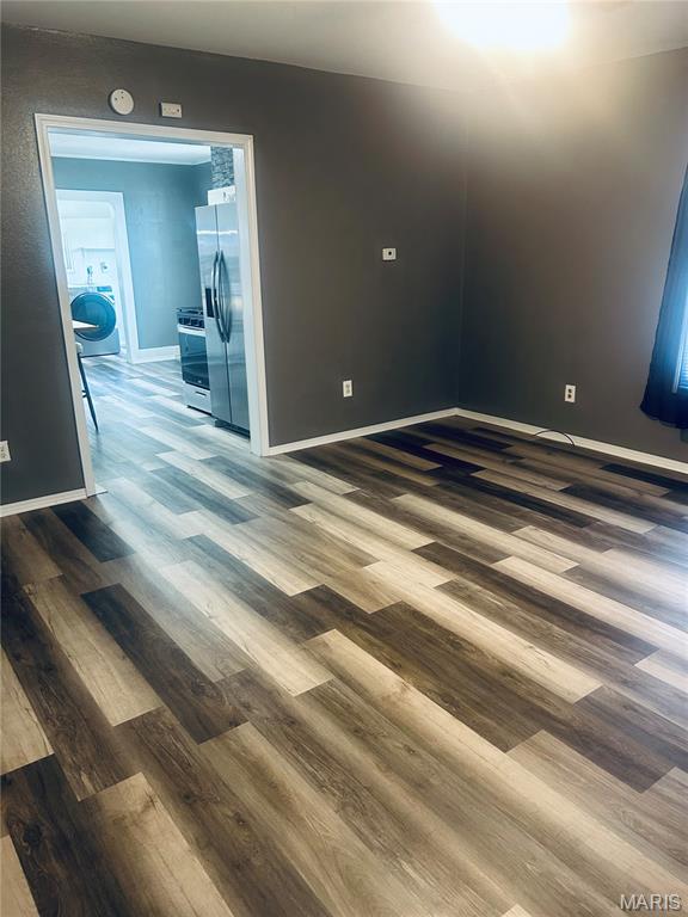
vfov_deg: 67.3
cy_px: 458
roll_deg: +0.0
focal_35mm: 26
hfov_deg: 53.1
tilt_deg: -18.0
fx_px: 689
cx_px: 344
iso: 200
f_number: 1.5
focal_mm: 5.7
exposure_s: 1/60
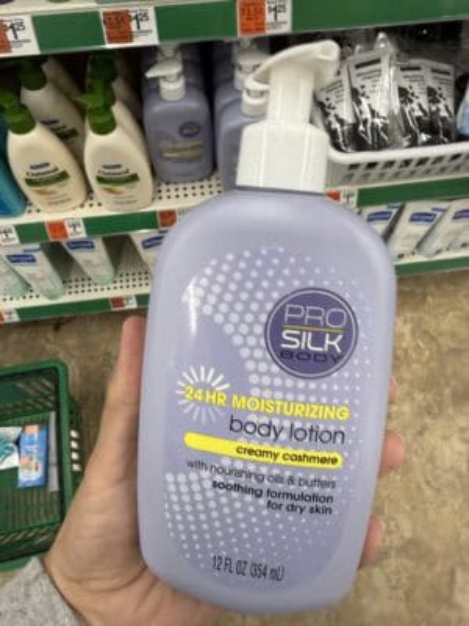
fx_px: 434
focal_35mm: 24
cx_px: 234
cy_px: 313
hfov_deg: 56.8
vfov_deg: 71.6
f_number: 2.2
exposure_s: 1/60
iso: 200
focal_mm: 2.2
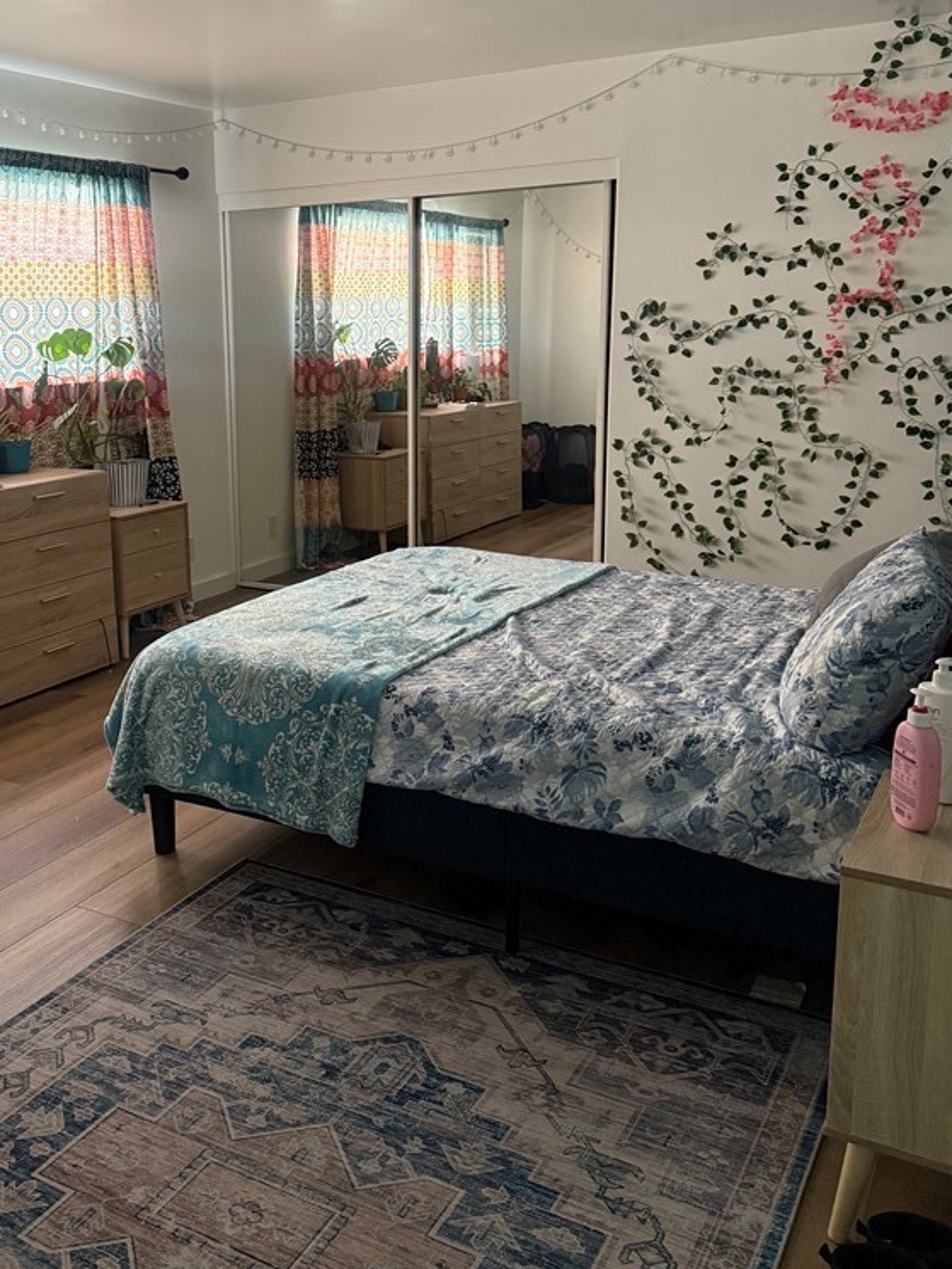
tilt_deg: -9.5
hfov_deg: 42.4
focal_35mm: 33
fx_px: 1210
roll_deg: +1.2
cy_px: 518
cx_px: 327
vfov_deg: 55.0
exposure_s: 1/60
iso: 500
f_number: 1.78
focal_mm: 6.76
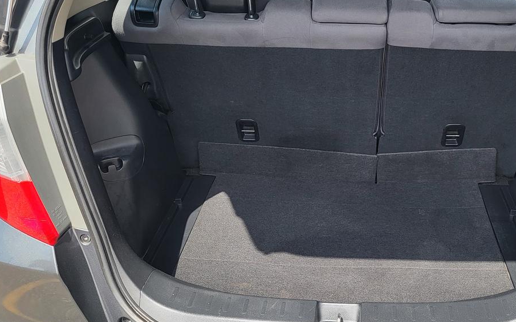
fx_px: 548
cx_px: 340
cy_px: 143
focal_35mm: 39
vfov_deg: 32.7
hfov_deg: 49.6
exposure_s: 1/505
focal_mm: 5.4
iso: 40
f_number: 1.8
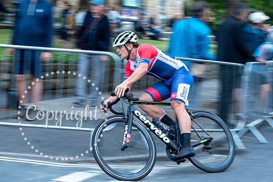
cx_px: 136
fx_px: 740
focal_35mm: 98
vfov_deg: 14.0
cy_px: 47
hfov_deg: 20.9
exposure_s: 1/125
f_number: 5
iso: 800
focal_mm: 66
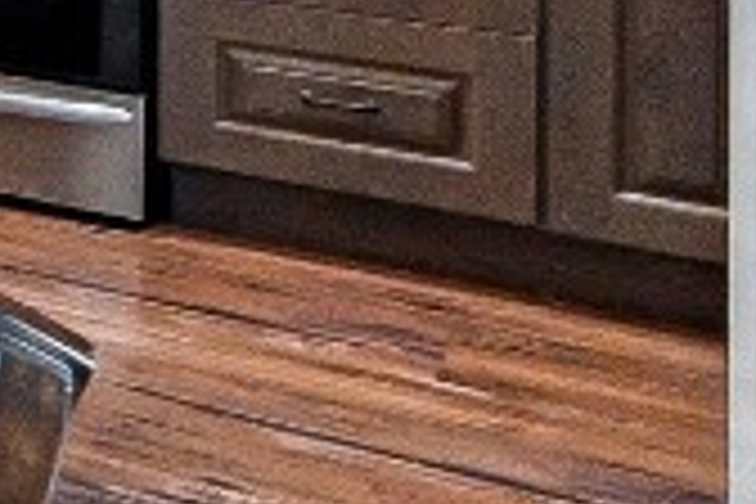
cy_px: -500
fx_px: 2163
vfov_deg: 11.9
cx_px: -1768
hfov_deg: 10.1
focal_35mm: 103
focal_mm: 10
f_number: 7.1
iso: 800
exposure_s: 1/50
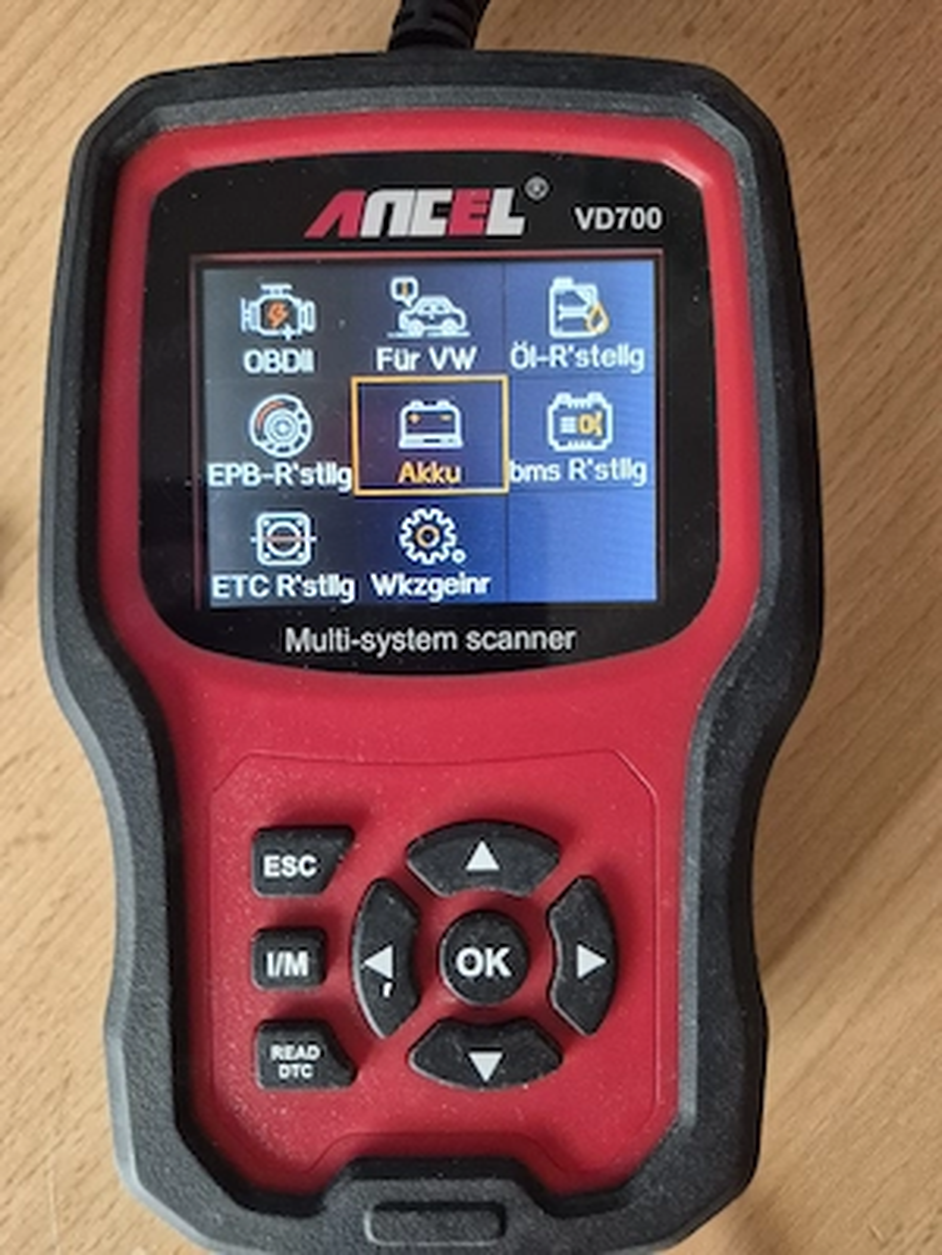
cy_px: 628
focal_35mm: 23
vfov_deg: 73.9
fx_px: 835
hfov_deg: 58.9
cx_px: 471
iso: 1000
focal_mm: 5.4
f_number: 1.8
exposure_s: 1/100
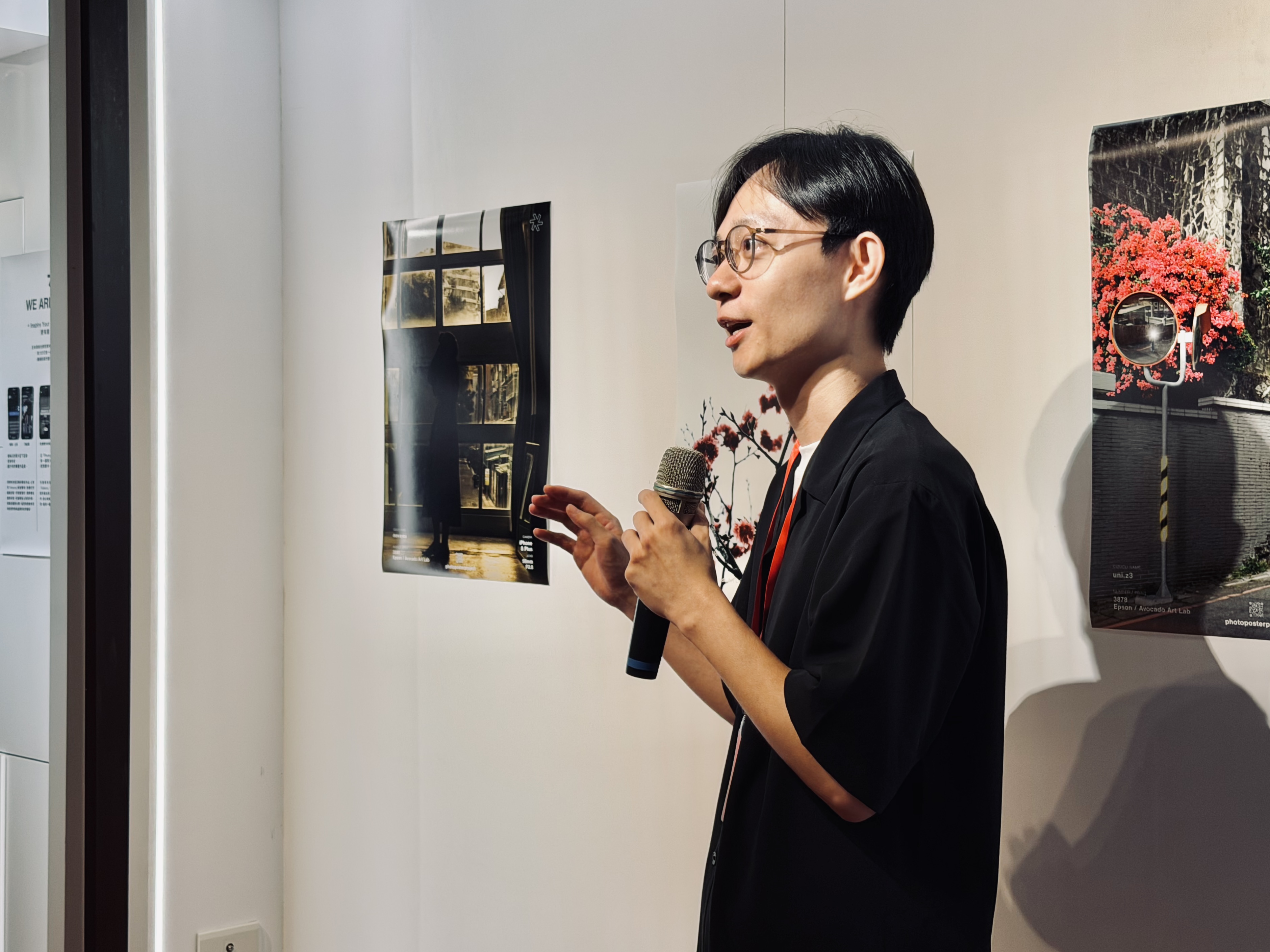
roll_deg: -3.0
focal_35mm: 48
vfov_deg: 30.3
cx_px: 635
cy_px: 476
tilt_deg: -0.6
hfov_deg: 39.7
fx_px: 1761
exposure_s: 1/121
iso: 80
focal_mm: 6.76
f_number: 1.78
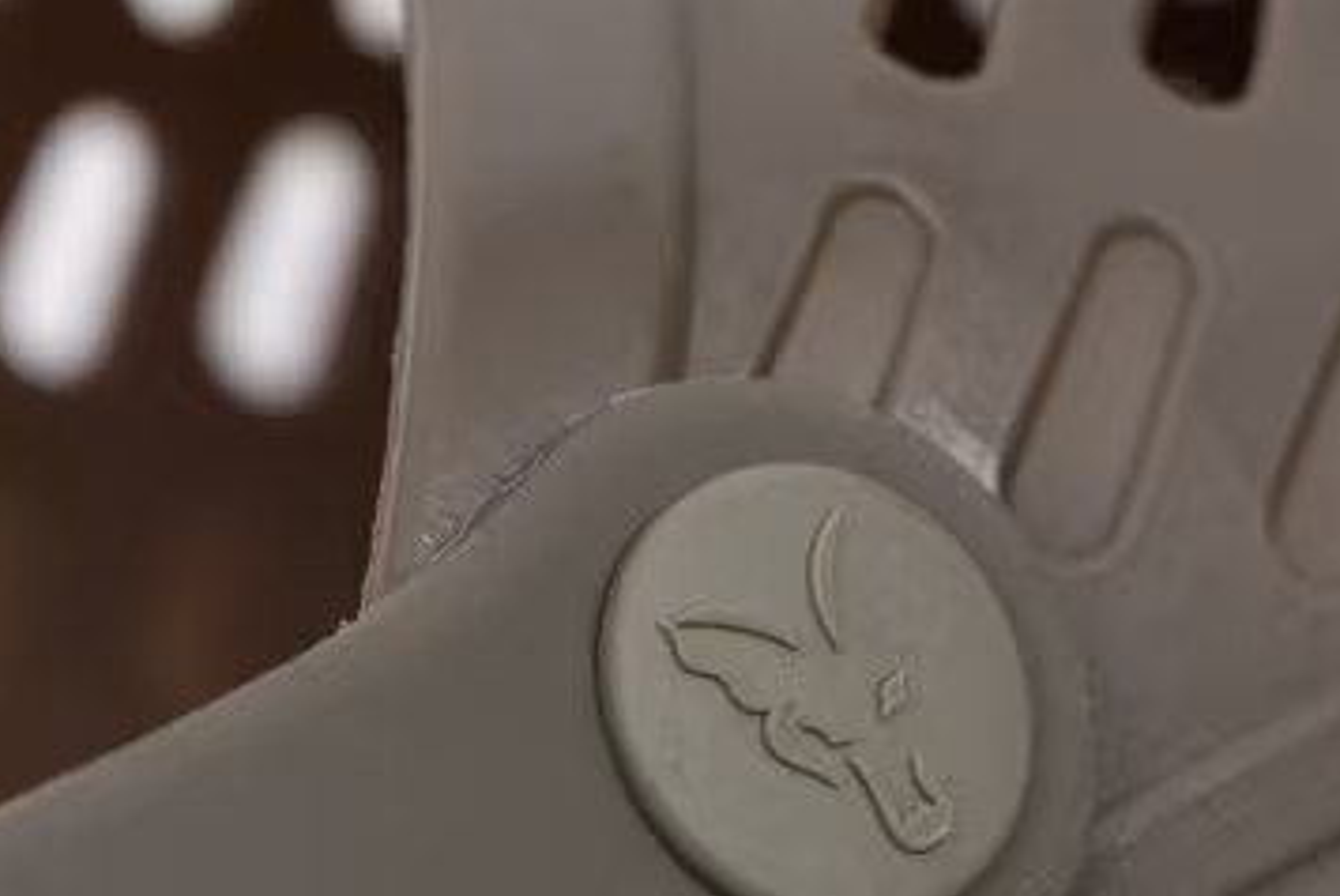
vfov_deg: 5.8
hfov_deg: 8.7
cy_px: 696
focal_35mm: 236
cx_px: 775
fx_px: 8791
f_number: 16
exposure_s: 1/160
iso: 200
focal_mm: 105
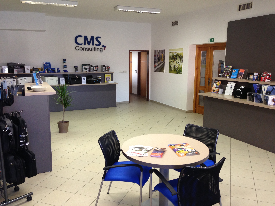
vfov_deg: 42.9
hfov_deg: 55.4
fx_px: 262
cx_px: 138
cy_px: 103
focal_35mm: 33
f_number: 2.4
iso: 125
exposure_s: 1/20
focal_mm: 4.13
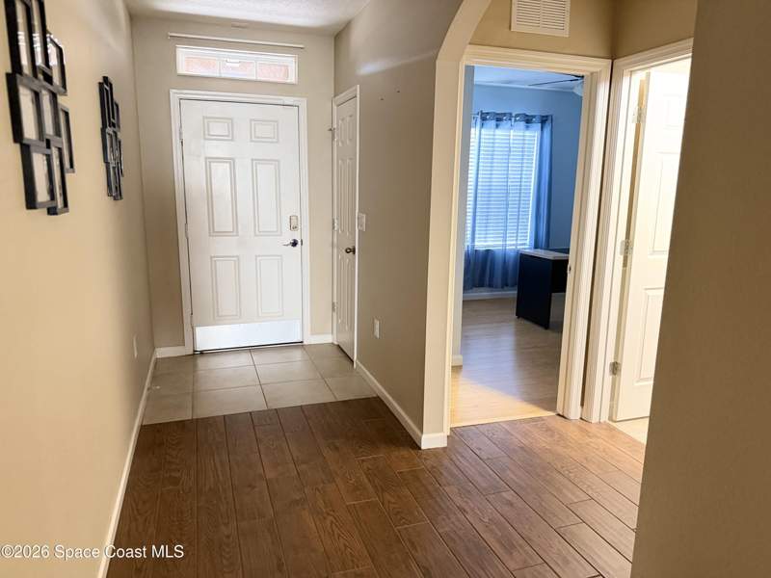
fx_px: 535
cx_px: 386
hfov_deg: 71.6
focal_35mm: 24
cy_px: 289
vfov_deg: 56.8
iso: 800
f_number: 1.78
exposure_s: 1/30
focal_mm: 6.76
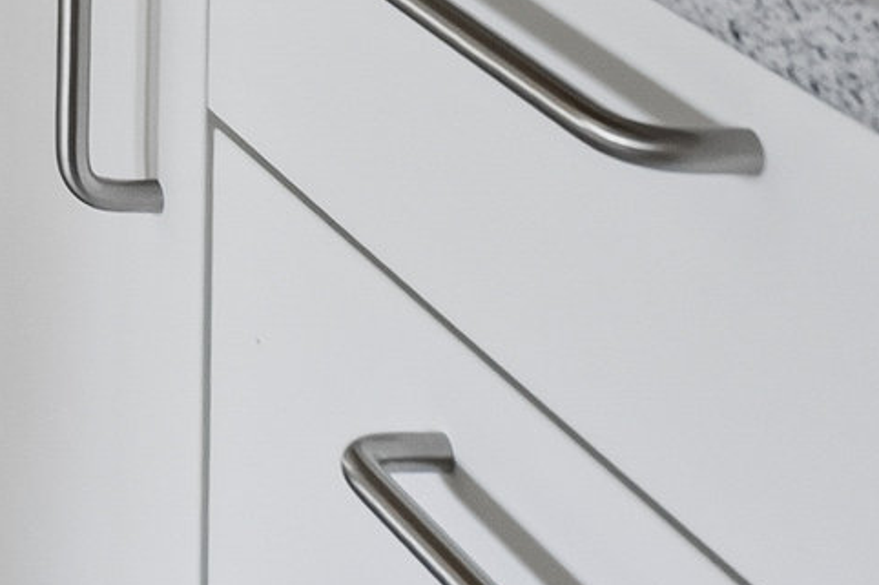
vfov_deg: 8.3
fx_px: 3420
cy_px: -1143
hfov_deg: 12.1
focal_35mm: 140
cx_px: -1151
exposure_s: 1/4
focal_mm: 15
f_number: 8
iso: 200
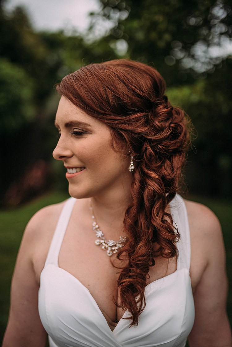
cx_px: 116
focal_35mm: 35
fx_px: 338
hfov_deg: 37.9
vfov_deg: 54.4
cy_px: 174
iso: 100
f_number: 1.4
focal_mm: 35
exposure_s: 1/4000
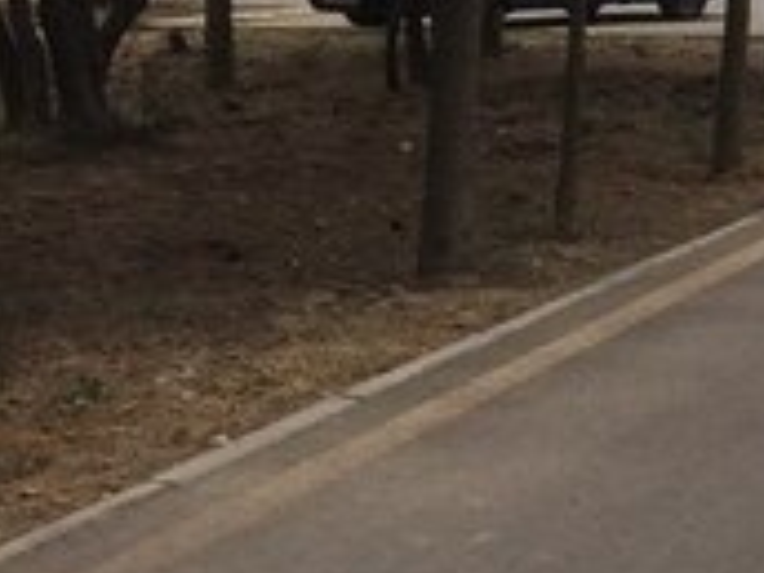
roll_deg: -0.8
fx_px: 2450
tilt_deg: -5.6
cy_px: 162
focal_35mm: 111
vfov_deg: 13.3
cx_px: 1461
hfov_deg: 14.9
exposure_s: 1/1325
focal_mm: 4.15
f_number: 2.2
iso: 32
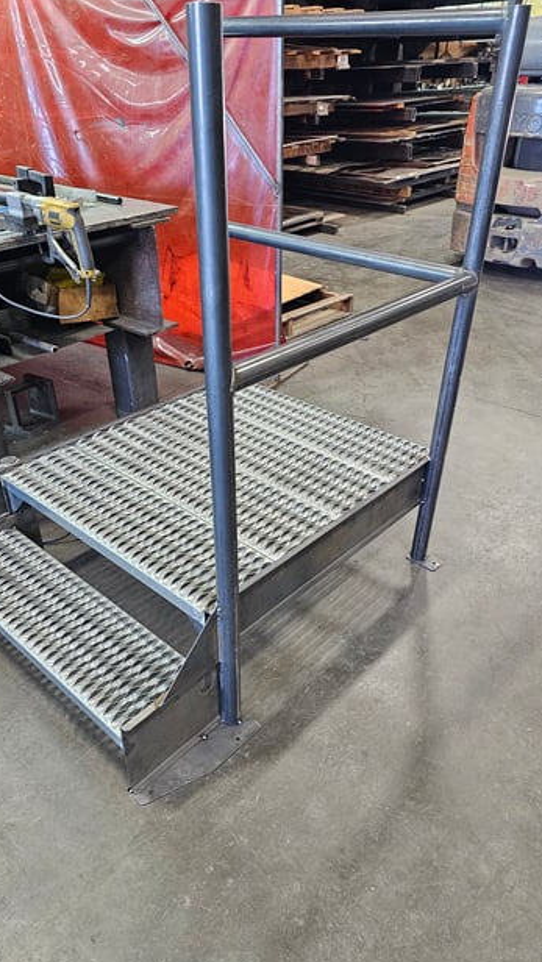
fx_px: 664
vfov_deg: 71.9
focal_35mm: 26
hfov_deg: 44.4
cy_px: 496
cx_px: 253
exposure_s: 1/120
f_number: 1.7
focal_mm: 6.3
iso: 800
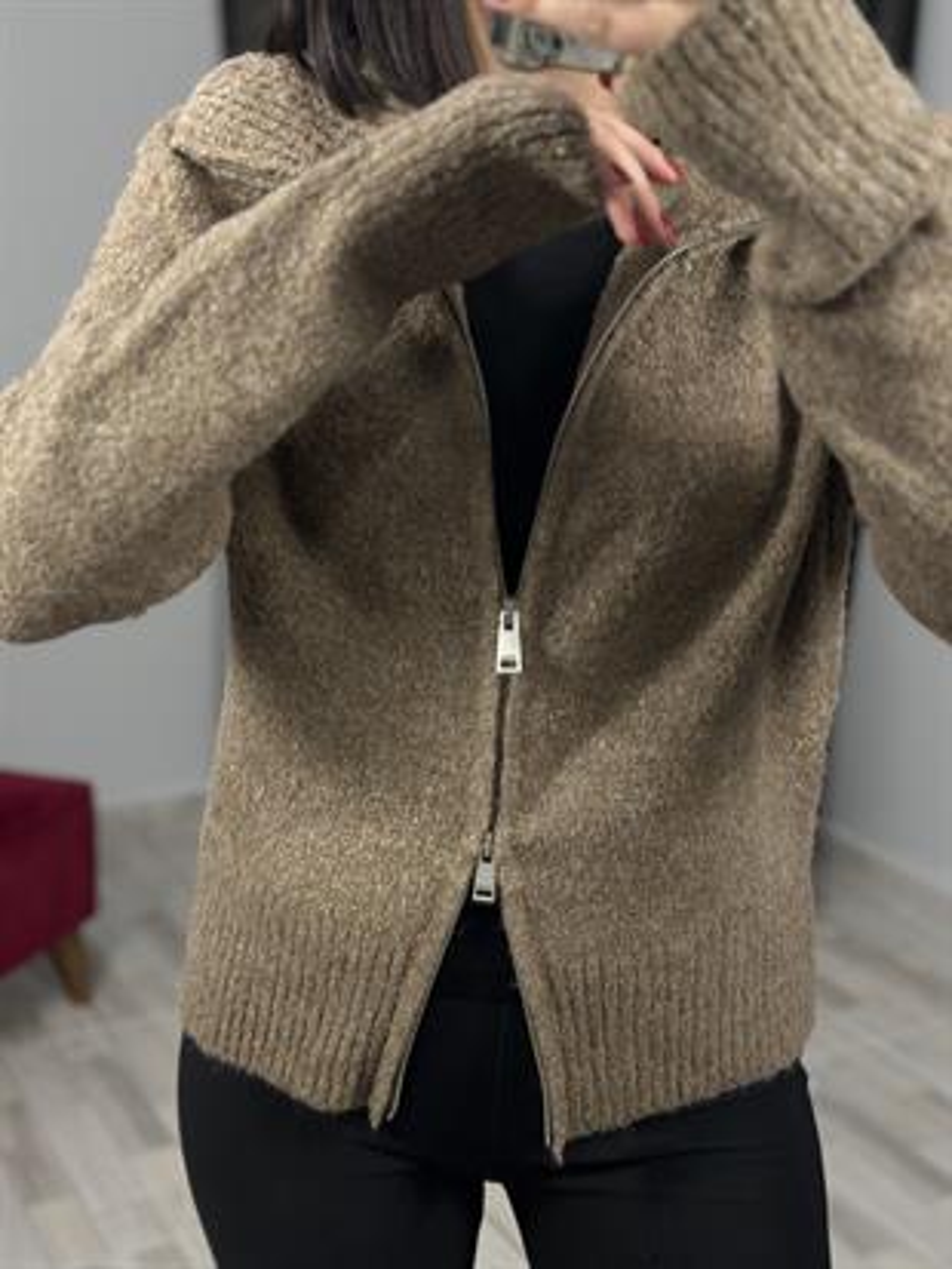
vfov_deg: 39.6
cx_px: 476
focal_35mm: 48
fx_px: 1759
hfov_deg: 30.3
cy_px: 634
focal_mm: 6.86
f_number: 1.78
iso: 100
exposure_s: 1/100
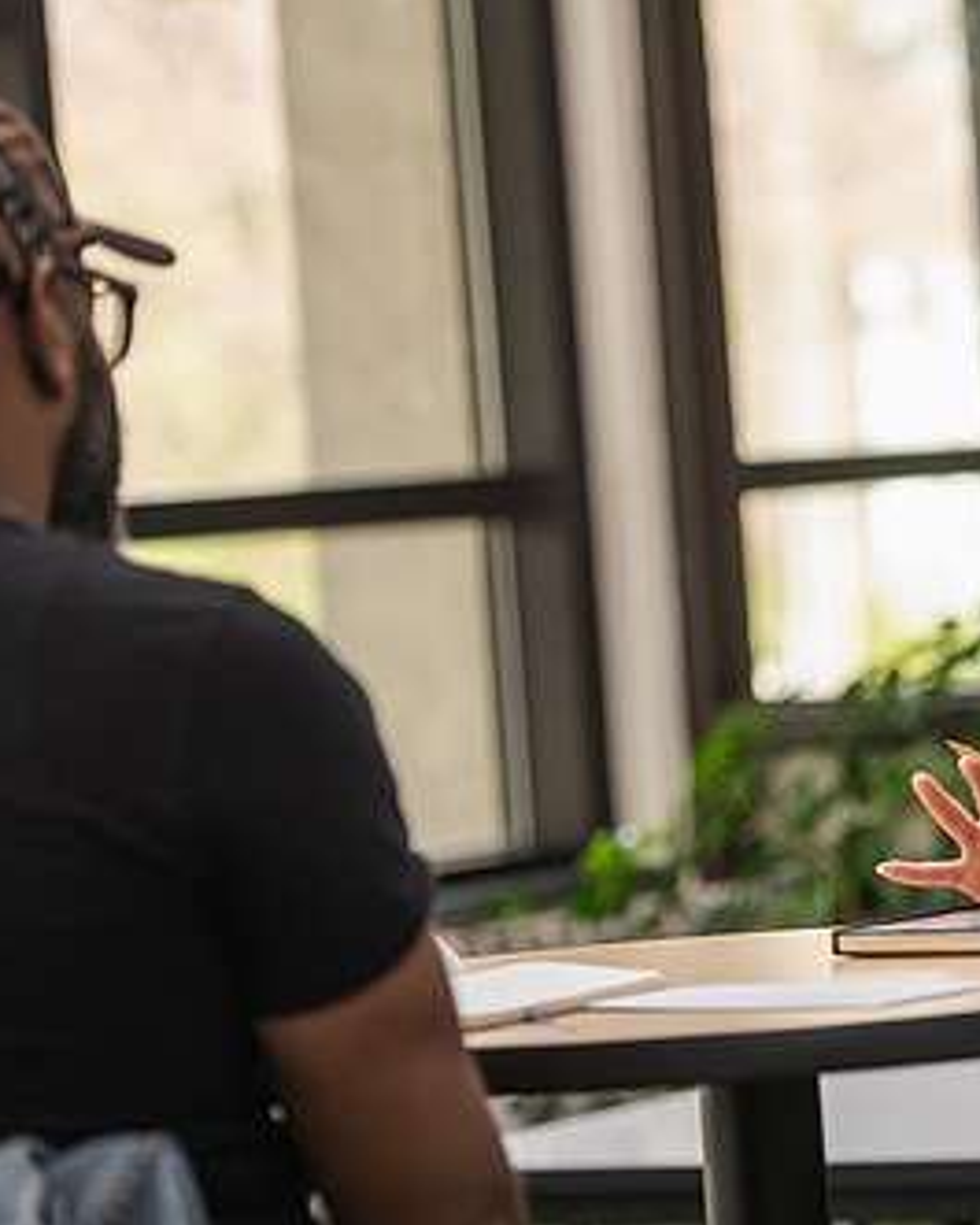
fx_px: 6849
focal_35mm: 189
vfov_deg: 10.2
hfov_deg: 8.2
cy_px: 584
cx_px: 927
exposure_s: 1/200
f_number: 2.8
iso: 500
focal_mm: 110
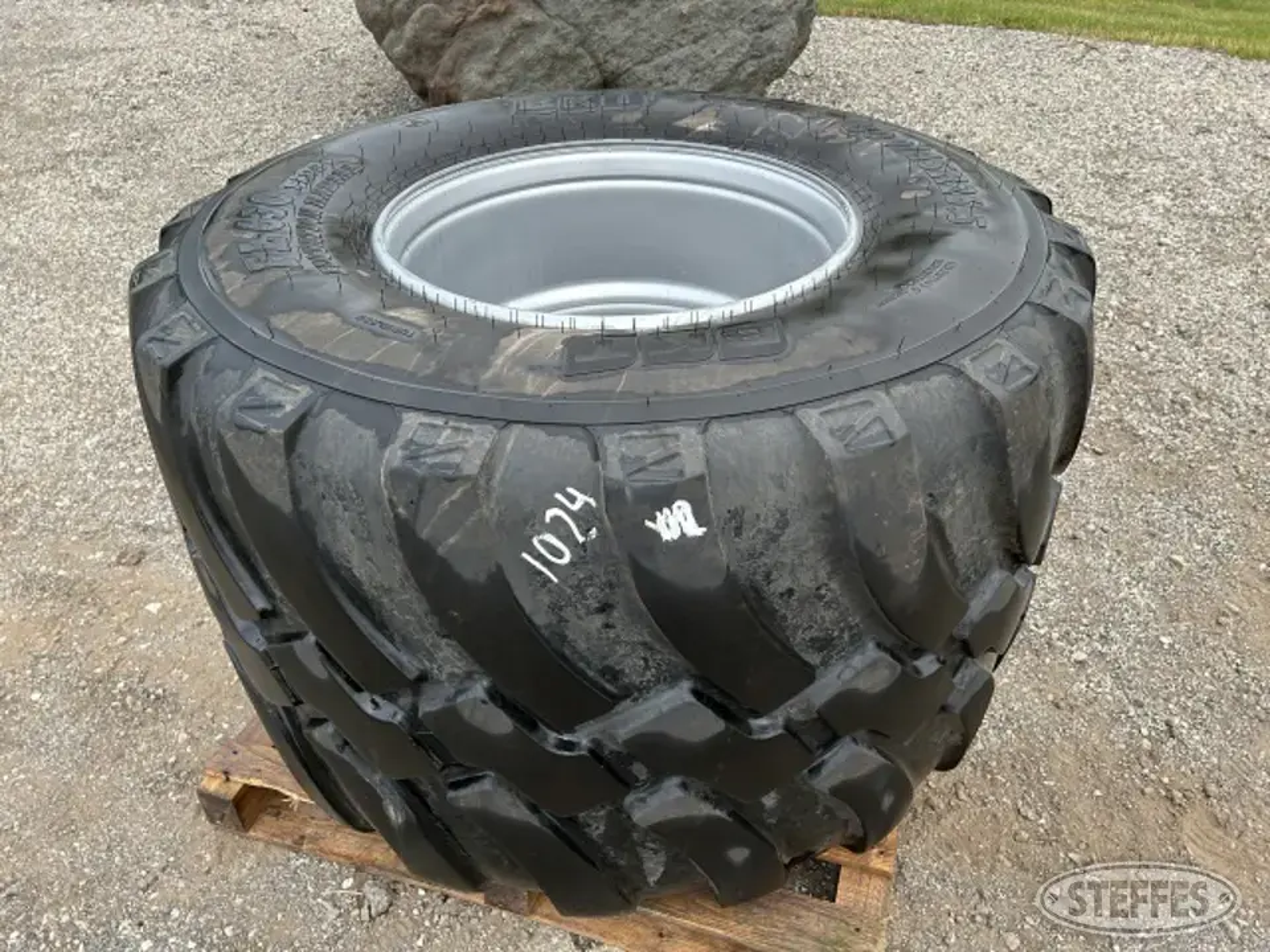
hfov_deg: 67.3
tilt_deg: -36.2
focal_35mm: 26
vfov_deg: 53.1
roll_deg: +5.1
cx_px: 635
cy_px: 476
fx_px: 954
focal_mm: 5.7
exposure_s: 1/748
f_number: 1.5
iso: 50
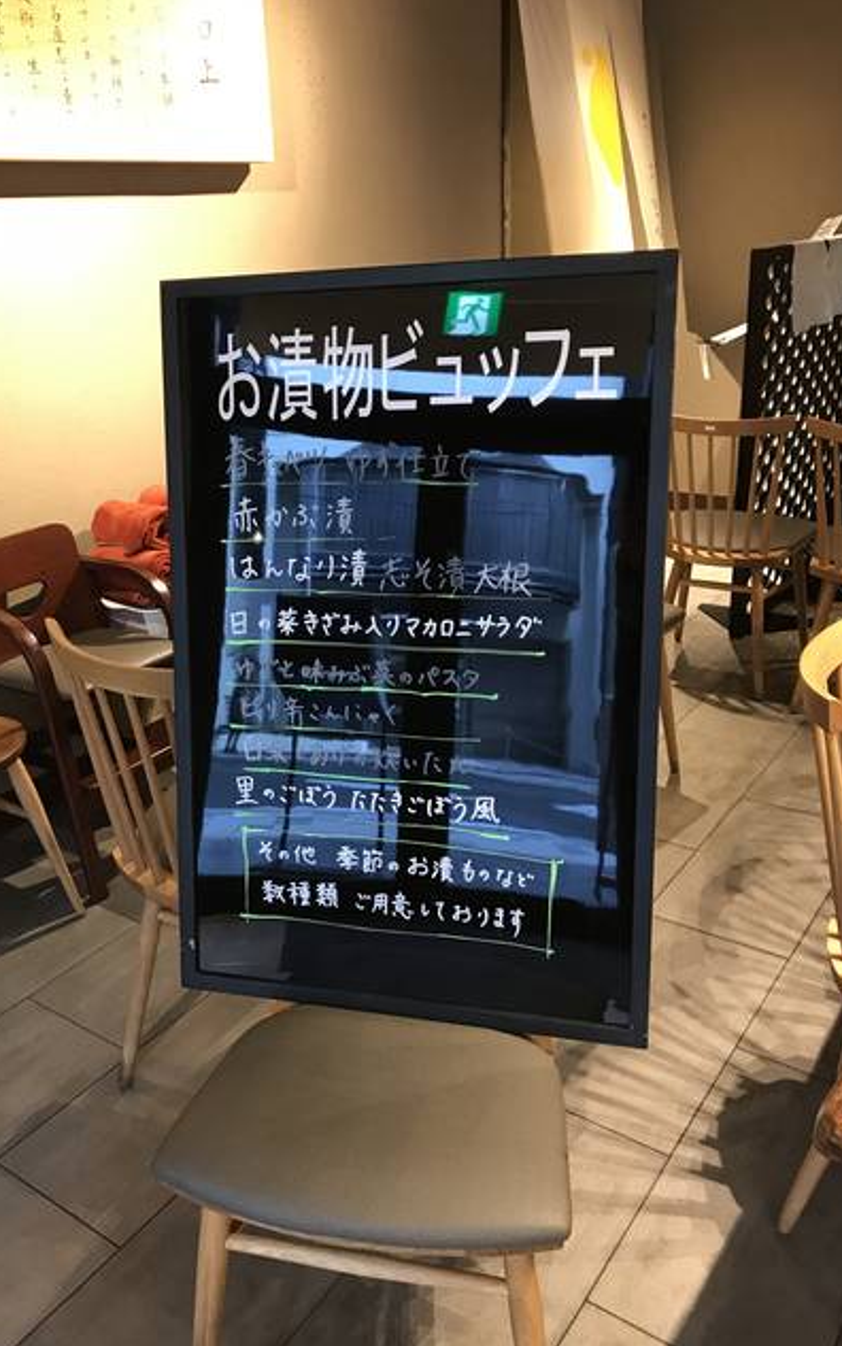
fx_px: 1101
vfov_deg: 62.9
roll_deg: +4.2
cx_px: 361
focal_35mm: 30
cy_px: 672
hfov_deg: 41.8
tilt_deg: -21.6
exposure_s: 1/15
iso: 64
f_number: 1.8
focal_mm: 3.99
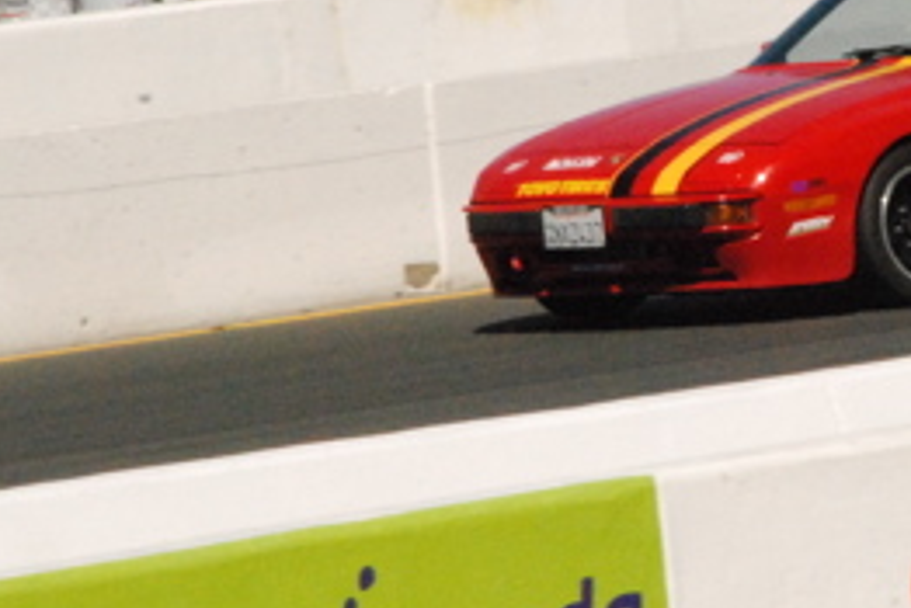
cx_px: 916
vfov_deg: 1.9
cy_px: 215
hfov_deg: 2.8
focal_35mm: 733
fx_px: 18558
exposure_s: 1/1000
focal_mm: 200
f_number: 29
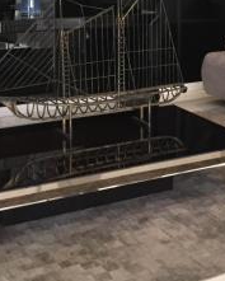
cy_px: 15
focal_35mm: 82
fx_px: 682
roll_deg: -1.2
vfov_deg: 22.6
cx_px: 300
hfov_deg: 17.5
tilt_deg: -7.3
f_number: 2.2
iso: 250
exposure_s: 1/20
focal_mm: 4.15
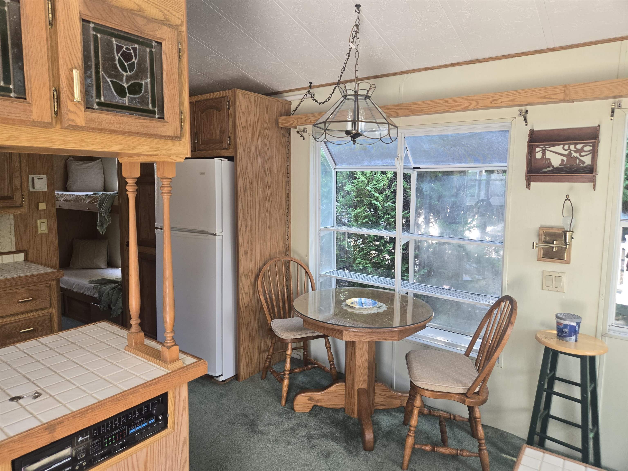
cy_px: 236
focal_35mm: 23
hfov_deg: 73.9
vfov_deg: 58.9
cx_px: 314
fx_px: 417
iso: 125
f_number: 1.8
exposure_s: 1/180
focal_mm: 5.4
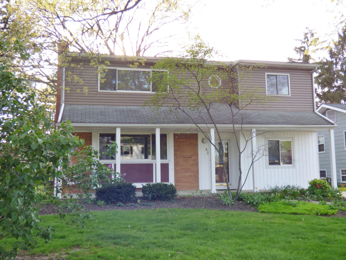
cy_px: 130
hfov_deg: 49.0
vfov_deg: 37.7
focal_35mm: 38
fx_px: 380
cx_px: 173
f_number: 3.5
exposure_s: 1/100
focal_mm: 6.8
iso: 100
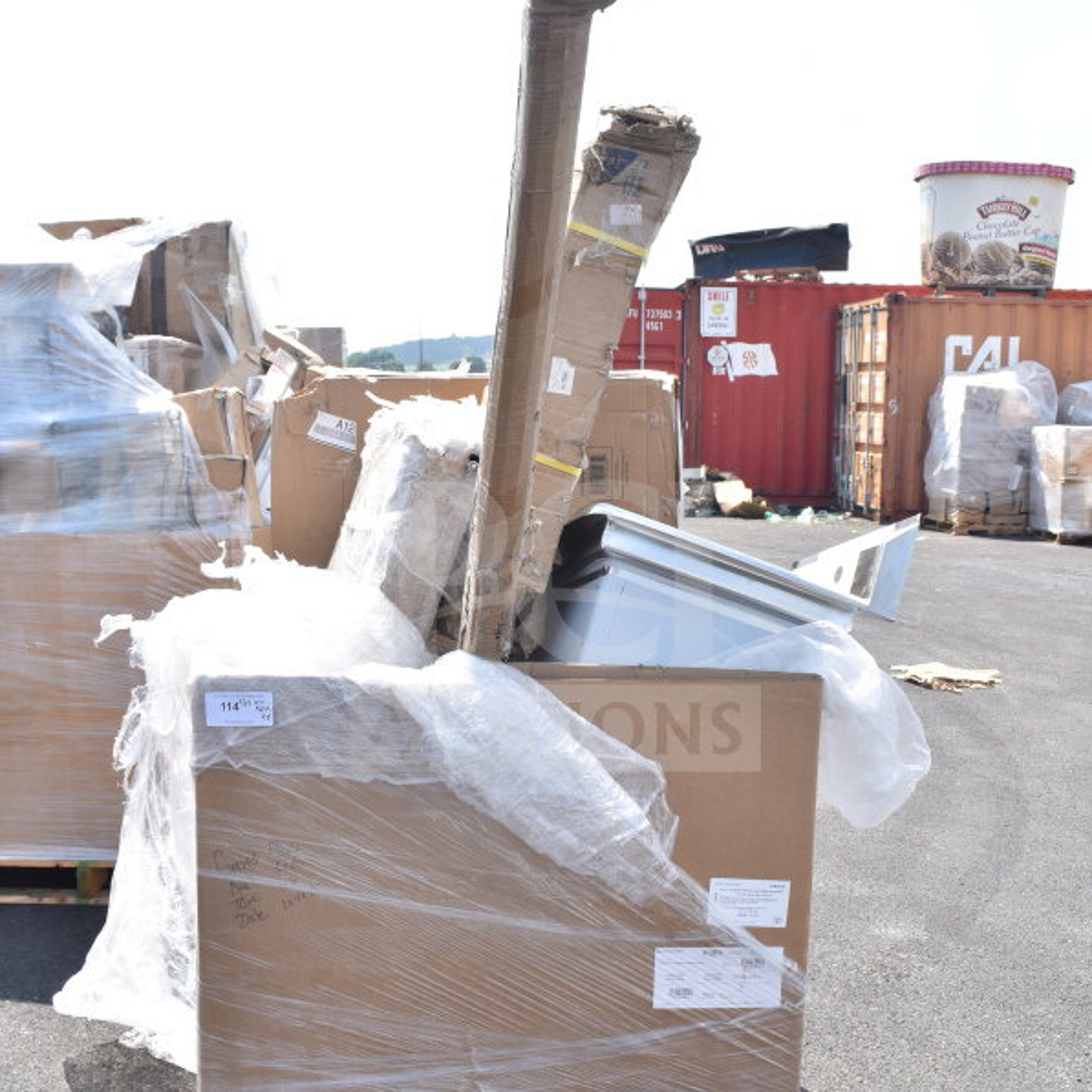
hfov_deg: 39.2
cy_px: 626
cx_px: 554
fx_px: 1535
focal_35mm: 43
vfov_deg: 39.1
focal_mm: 22
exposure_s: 1/250
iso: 200
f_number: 8
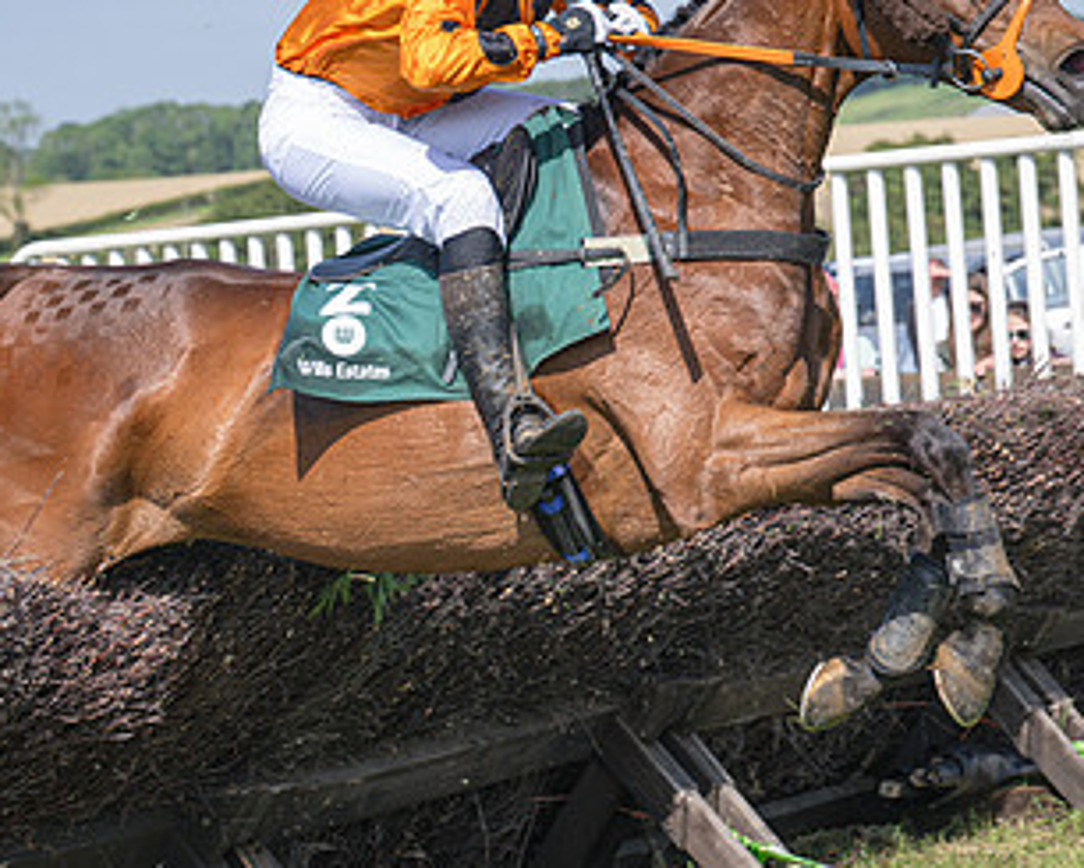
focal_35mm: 145
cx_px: 666
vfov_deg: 10.6
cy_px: 315
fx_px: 4653
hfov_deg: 13.3
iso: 200
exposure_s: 1/1600
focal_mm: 70
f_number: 4
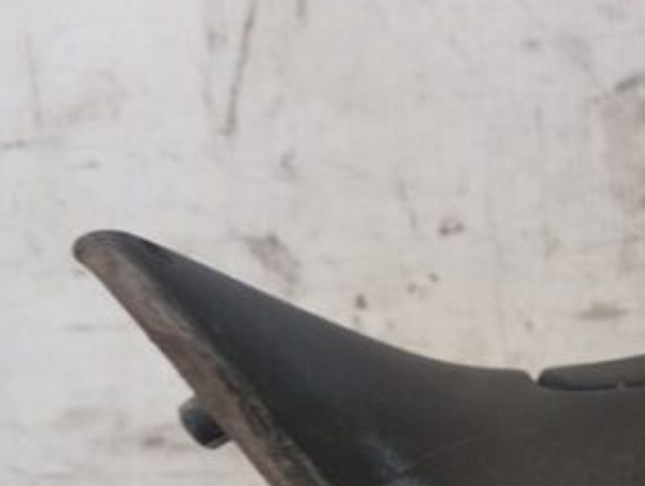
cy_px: 517
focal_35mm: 69
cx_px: 793
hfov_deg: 25.1
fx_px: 1288
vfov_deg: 20.5
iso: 483
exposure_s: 1/33.3
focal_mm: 4.22
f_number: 1.8
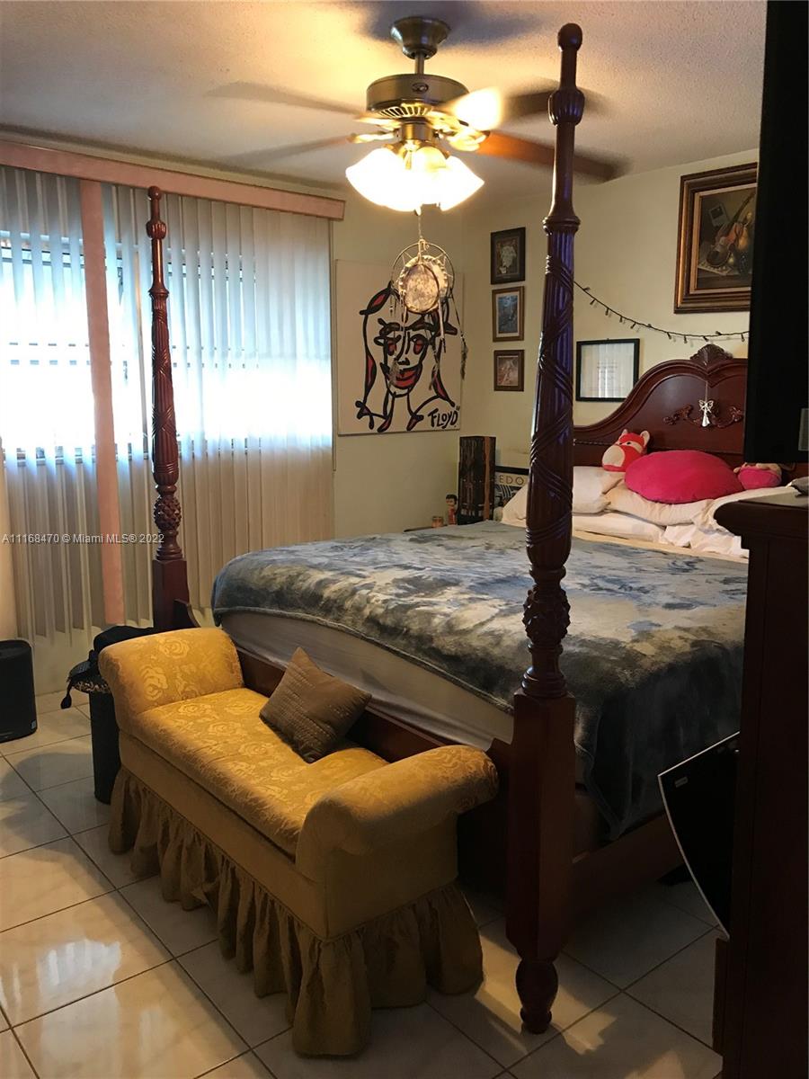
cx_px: 404
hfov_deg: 49.7
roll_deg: -0.3
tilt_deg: -10.1
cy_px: 540
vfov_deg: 63.4
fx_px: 873
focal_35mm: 28
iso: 50
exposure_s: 1/15
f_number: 1.8
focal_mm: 3.99
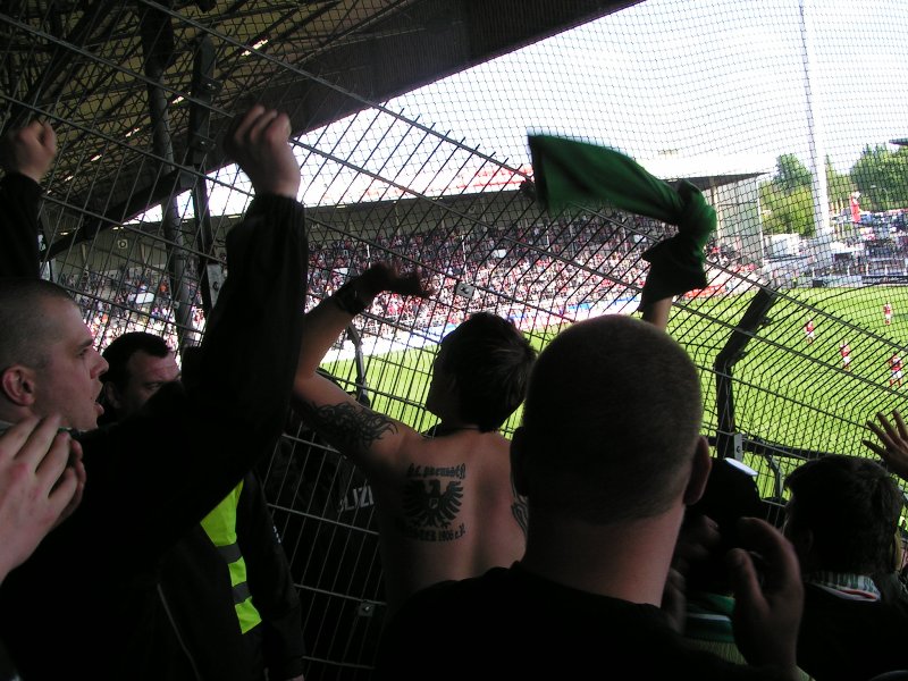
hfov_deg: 47.9
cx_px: 454
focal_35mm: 39
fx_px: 1023
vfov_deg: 36.8
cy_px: 340
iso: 50
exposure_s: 1/100
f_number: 5.6
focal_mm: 6
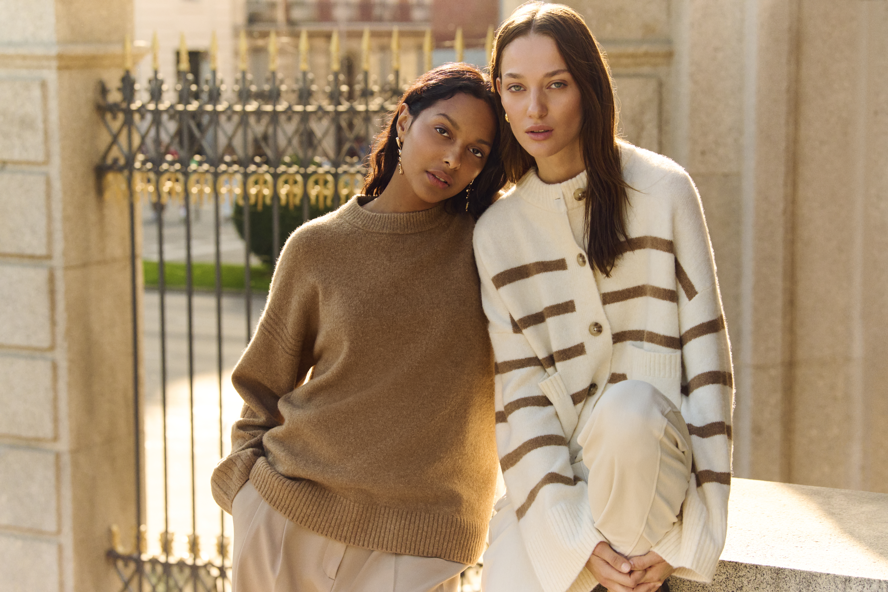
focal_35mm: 82
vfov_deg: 16.7
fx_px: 2023
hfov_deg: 24.8
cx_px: 444
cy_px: 296
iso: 1250
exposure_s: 1/3200
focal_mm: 82
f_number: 5
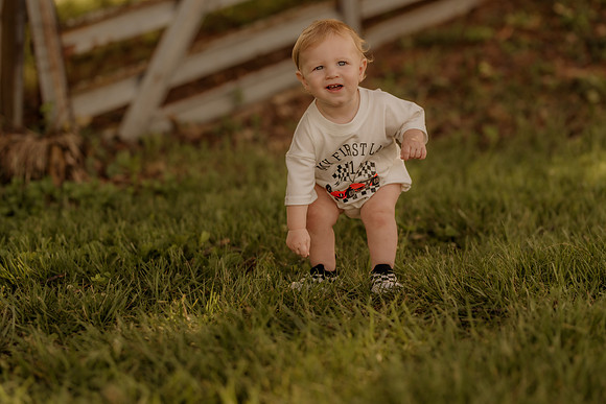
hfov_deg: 23.9
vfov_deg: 16.1
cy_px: 202
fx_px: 1431
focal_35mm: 85
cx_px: 303
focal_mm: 85
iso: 250
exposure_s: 1/1250
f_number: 2
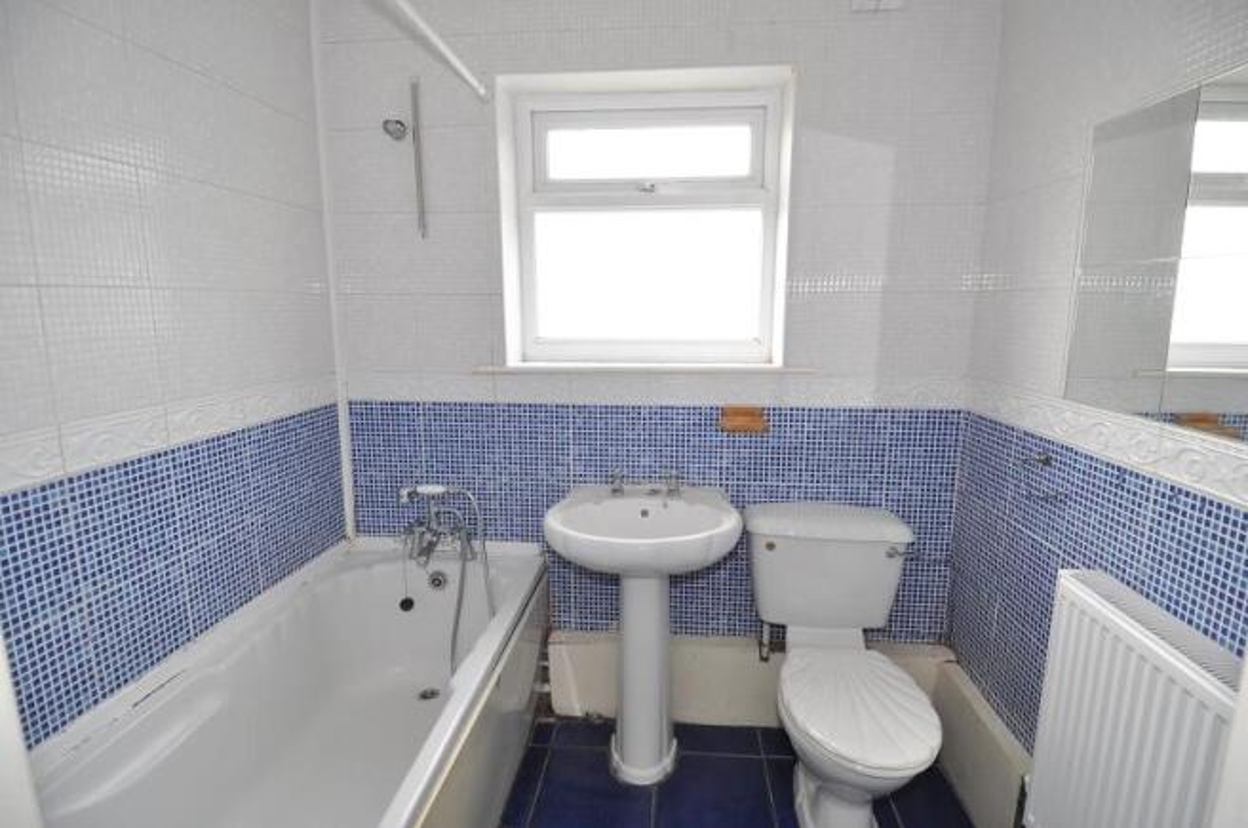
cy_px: 414
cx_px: 624
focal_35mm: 18
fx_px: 623
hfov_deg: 90.1
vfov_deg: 67.2
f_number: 4.5
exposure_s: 1/80
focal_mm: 12
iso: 400
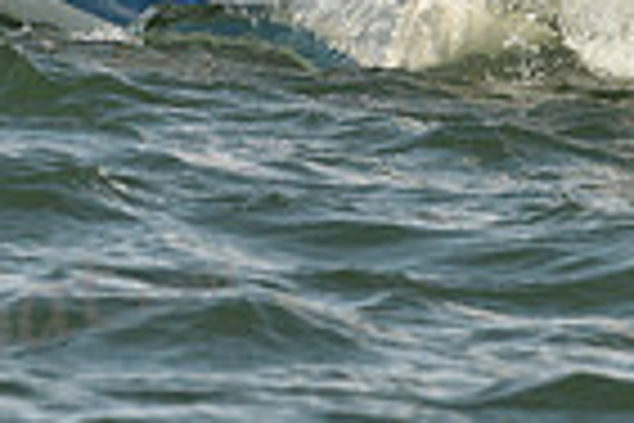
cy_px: -412
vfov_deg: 1.1
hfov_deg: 1.6
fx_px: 22400
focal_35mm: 1272
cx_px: 472
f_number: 9
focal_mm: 310
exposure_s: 1/1250
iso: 400
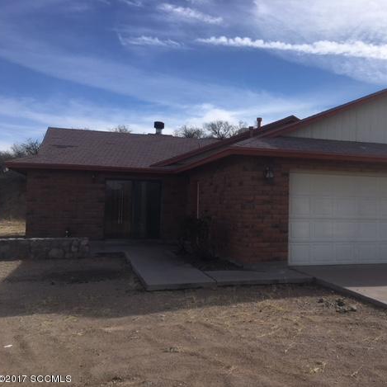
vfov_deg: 47.2
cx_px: 257
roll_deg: -1.8
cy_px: 197
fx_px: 443
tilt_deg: +1.8
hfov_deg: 46.5
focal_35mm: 35
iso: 25
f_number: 2.2
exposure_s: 1/1789
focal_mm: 4.15
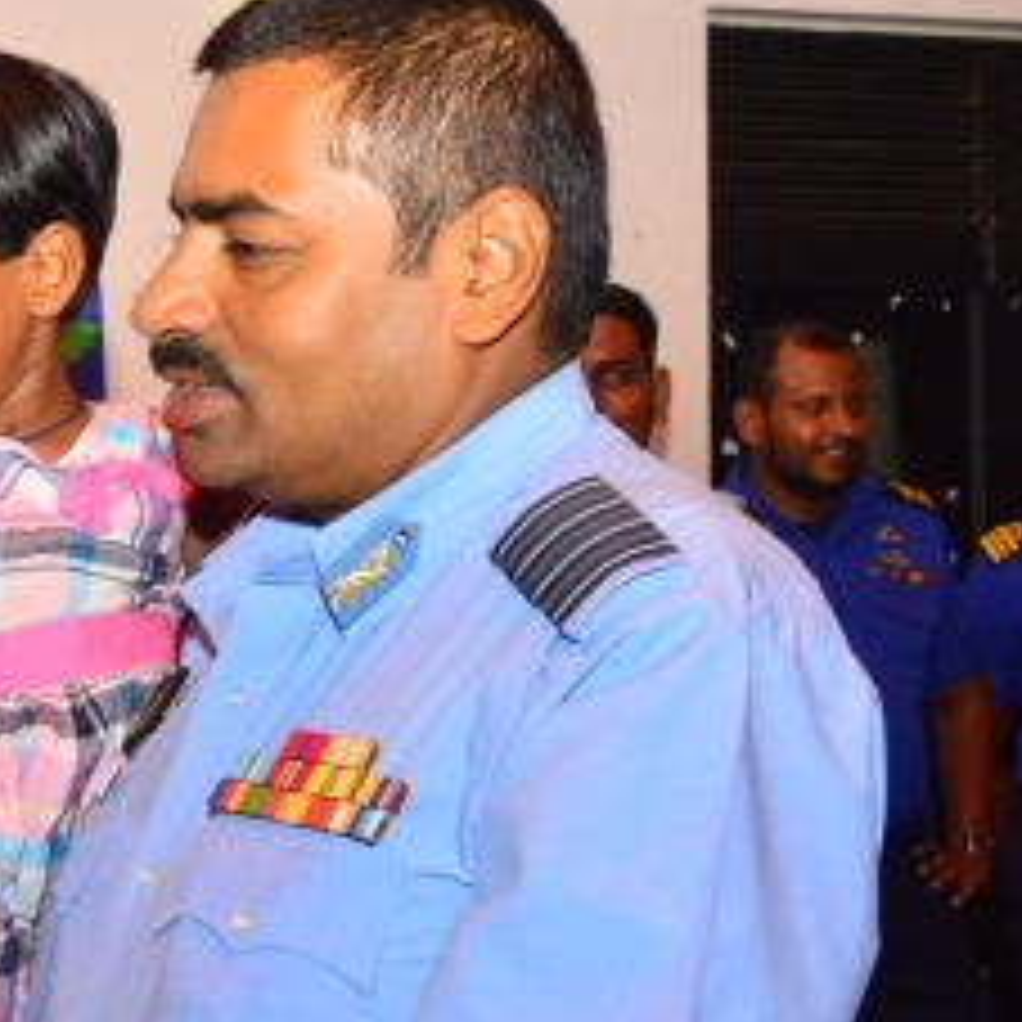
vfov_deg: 17.7
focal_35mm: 98
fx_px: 3284
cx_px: 50
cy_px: 601
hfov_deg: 17.4
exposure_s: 1/100
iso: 800
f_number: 6.3
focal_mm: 25
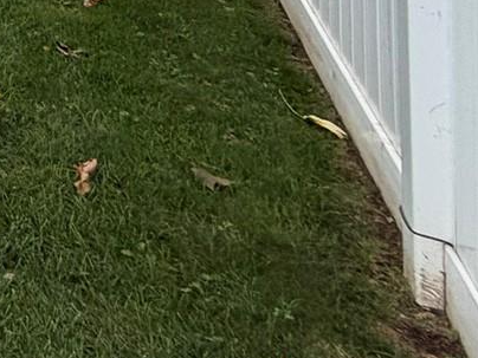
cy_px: -390
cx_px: -637
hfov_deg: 15.7
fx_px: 980
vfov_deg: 15.7
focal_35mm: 71
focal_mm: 2.22
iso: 64
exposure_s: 1/121
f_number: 2.2
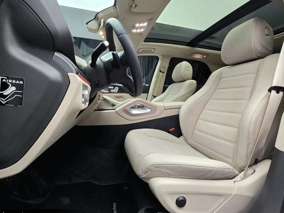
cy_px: 105
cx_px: 137
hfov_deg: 102.0
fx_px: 115
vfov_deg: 85.7
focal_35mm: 14
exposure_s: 1/50.3
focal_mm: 2.2
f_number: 2.2
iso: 100
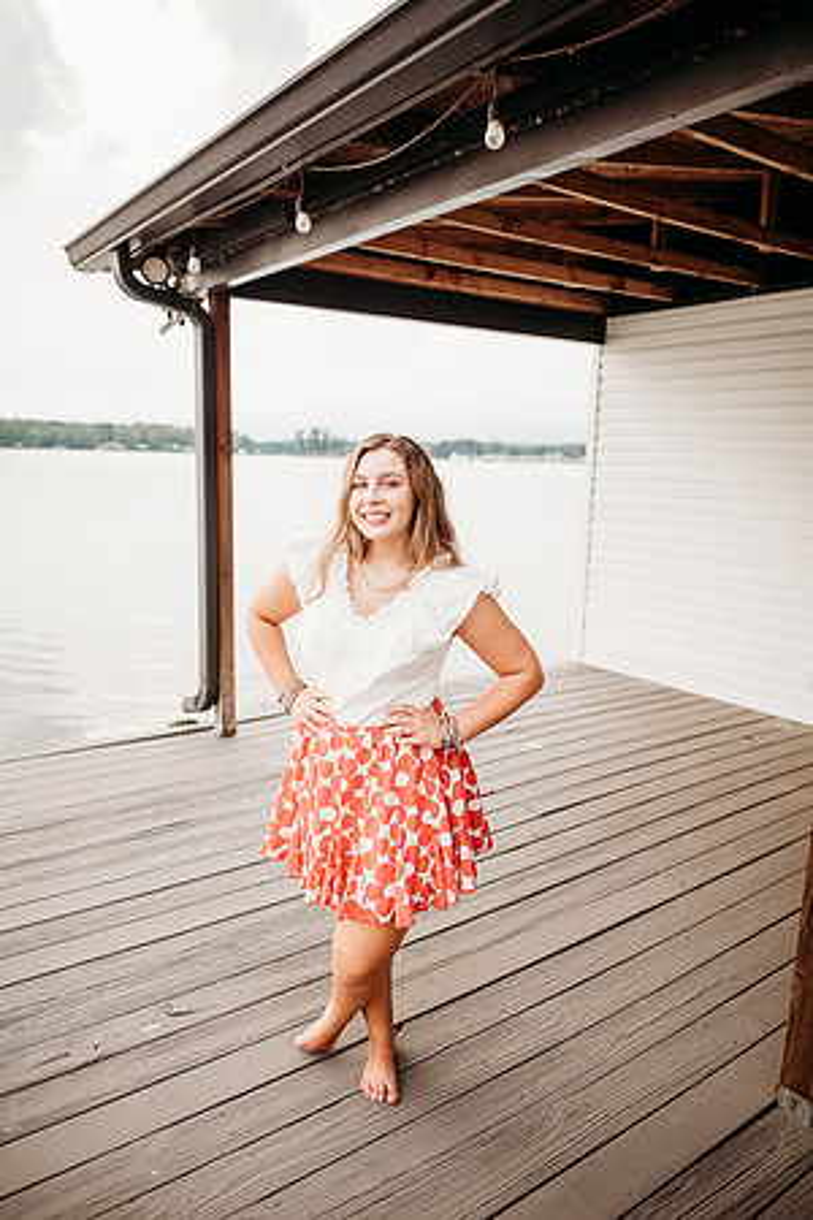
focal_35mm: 24
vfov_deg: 73.7
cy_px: 610
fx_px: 813
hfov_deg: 53.1
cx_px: 406
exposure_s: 1/250
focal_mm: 24
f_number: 2.2
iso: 200
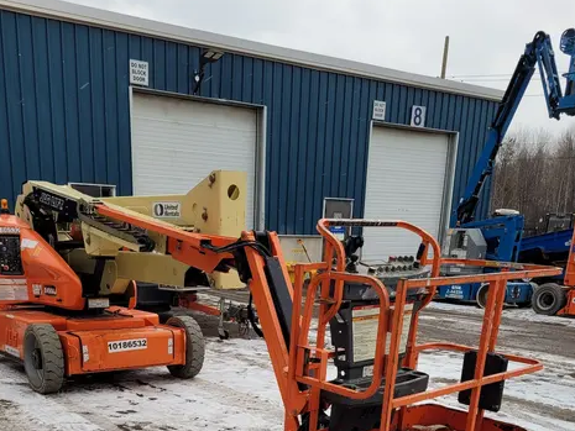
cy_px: 441
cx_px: 241
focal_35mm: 41
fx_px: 681
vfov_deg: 32.1
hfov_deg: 45.6
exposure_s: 1/214
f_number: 1.8
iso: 40
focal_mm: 5.4
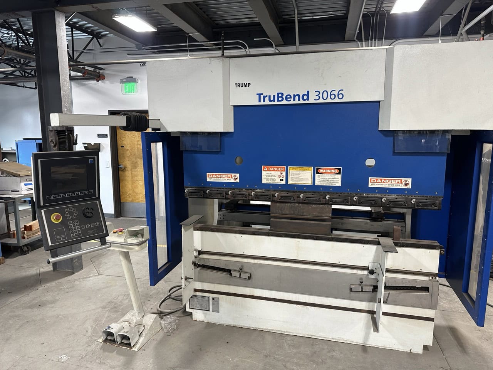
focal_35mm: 24
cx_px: 246
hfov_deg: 71.6
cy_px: 185
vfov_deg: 56.8
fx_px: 342
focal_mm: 6.9
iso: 125
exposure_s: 1/60
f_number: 1.8
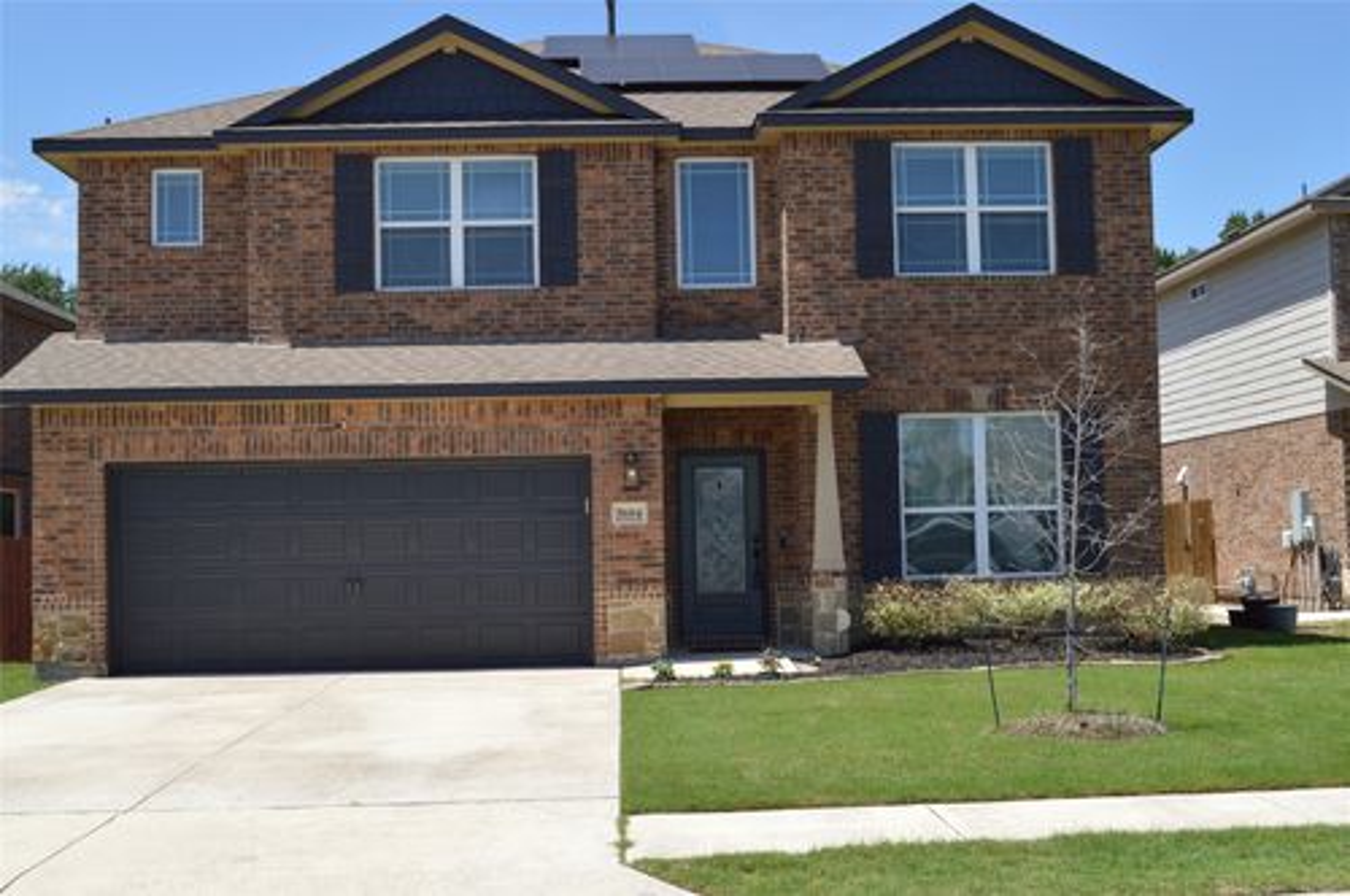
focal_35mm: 39
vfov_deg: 34.1
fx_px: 1461
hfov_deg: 49.6
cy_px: 448
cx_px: 675
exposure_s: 1/200
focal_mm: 26
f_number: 10
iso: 100
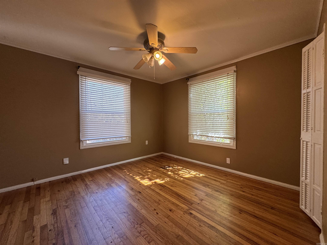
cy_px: 122
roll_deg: +1.2
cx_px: 164
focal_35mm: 14
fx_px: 132
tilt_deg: -1.7
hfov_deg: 102.1
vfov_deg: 85.7
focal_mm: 2.22
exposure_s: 1/120
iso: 200
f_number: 2.2
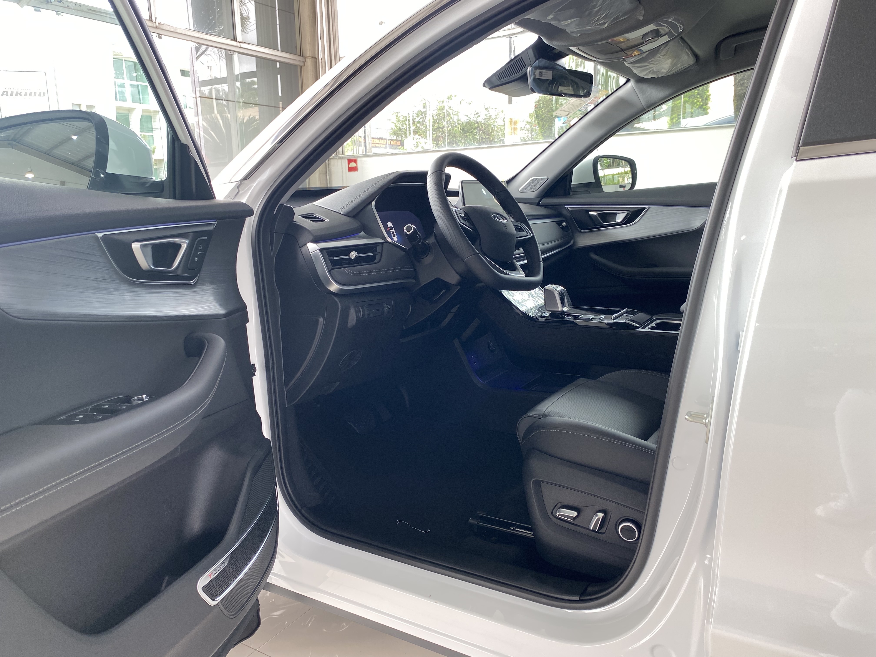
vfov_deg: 53.1
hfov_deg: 67.3
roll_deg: +1.9
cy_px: 328
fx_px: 658
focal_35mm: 26
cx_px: 438
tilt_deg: -10.8
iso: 50
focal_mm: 4.25
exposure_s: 1/122
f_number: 1.8
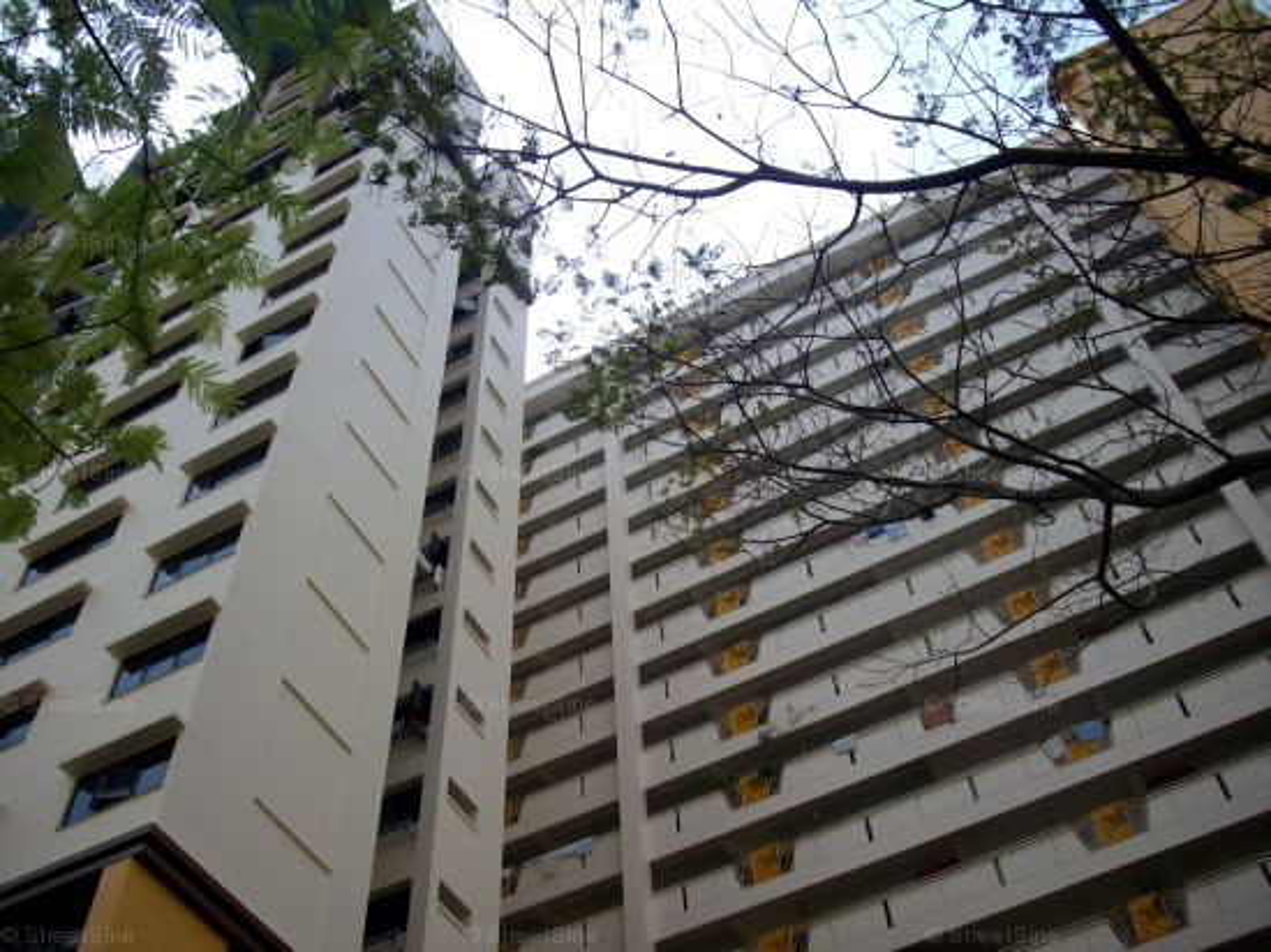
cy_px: 476
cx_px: 636
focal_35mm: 37
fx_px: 1358
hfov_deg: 50.2
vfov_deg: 38.6
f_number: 5.6
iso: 80
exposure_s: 1/320
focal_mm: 6.2
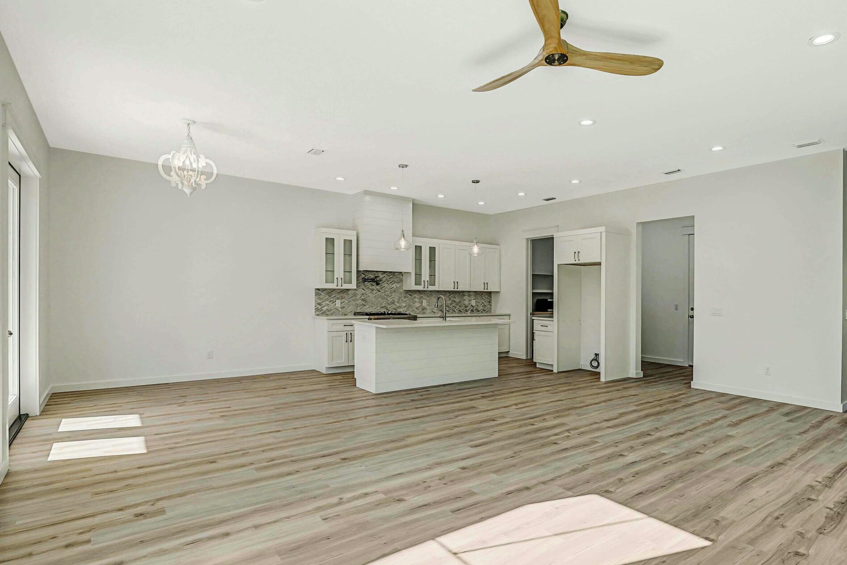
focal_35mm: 19
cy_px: 298
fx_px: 447
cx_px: 506
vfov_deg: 64.5
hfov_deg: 85.9
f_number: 5.6
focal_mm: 12
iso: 100
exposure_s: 1/160
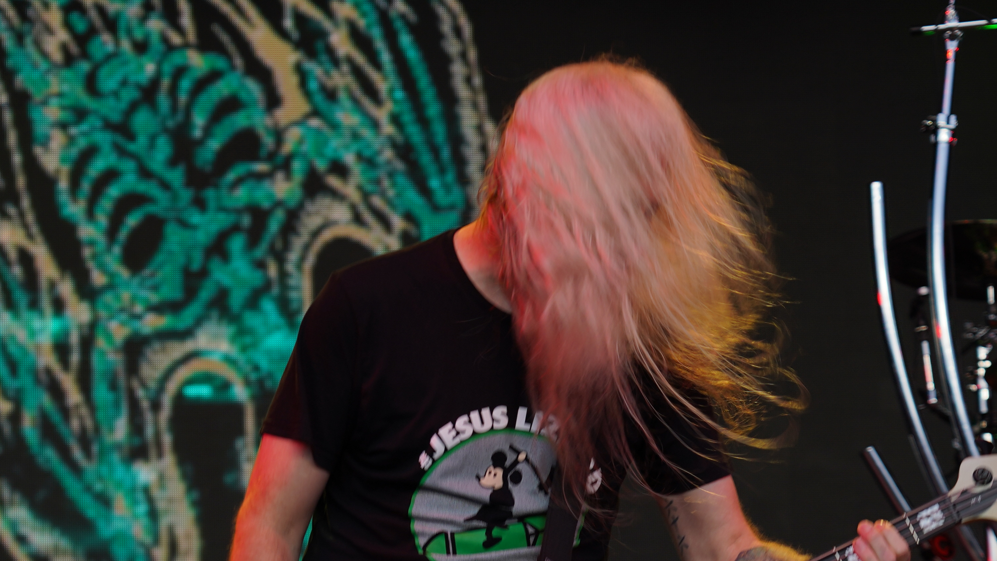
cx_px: 329
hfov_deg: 14.0
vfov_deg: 7.9
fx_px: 4045
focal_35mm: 153
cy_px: 520
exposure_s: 1/100
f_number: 4.5
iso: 100
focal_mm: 73
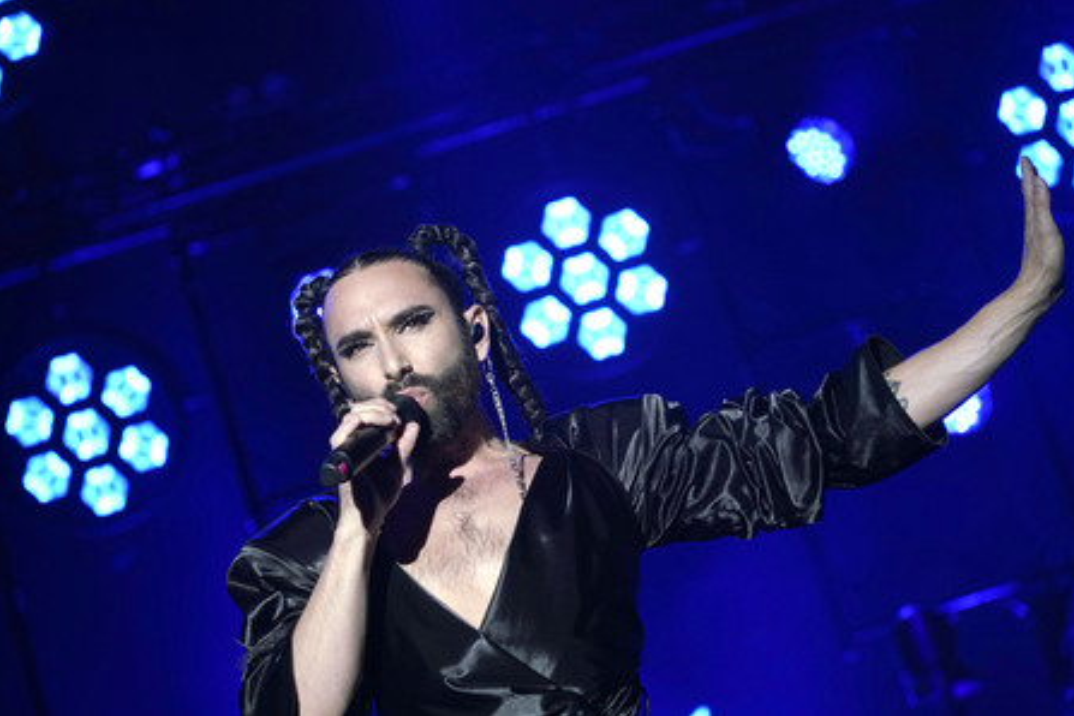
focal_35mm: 112
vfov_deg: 12.2
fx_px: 3341
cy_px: 358
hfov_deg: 18.3
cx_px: 539
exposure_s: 1/250
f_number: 4.5
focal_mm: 111
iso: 2000
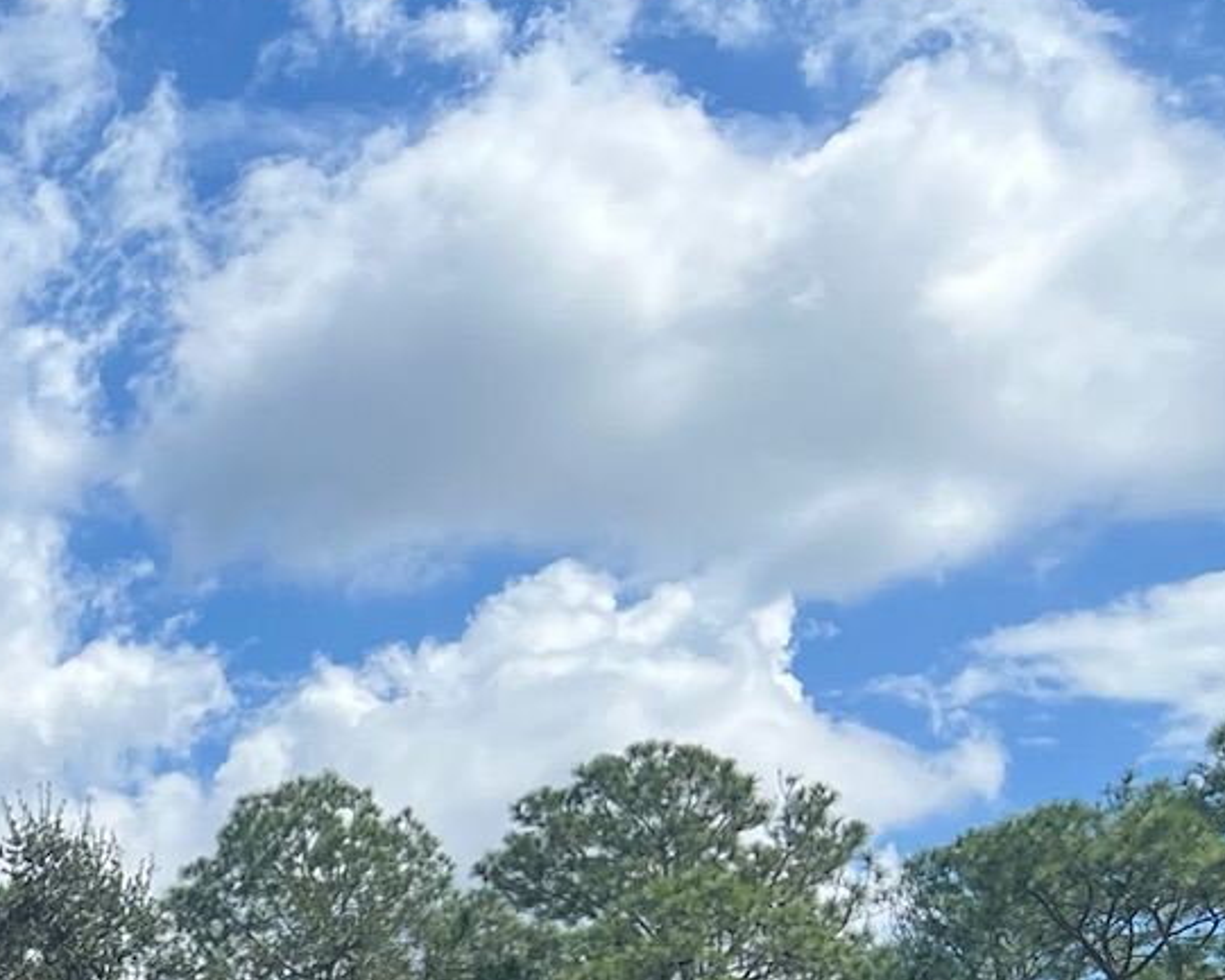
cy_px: 1523
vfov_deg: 14.8
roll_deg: -1.9
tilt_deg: +5.2
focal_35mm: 96
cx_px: -824
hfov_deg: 17.2
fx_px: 3481
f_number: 1.5
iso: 50
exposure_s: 1/4274
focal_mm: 5.7
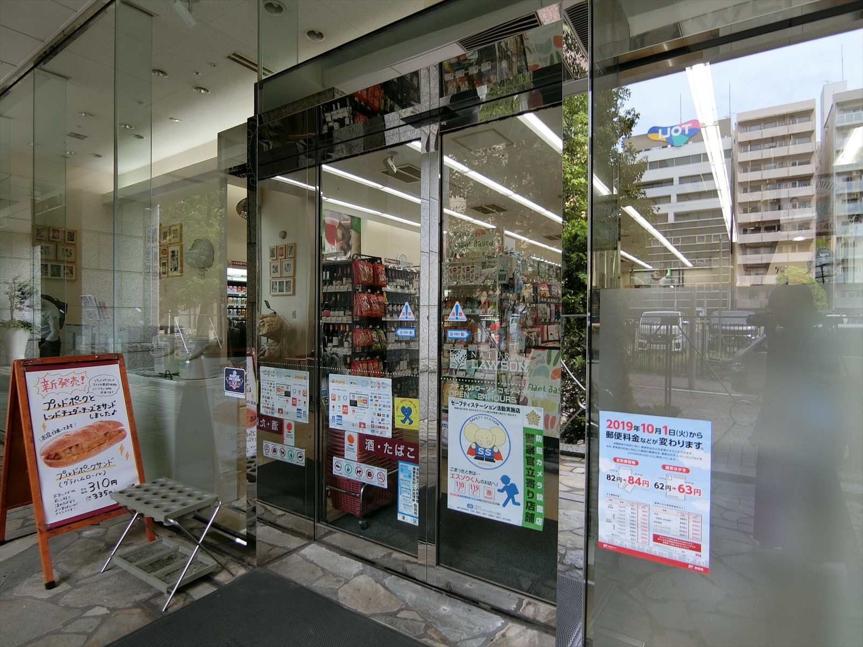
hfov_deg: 84.7
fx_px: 474
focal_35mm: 19
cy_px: 324
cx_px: 432
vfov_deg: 68.7
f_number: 2.7
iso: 80
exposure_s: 1/125
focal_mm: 4.06
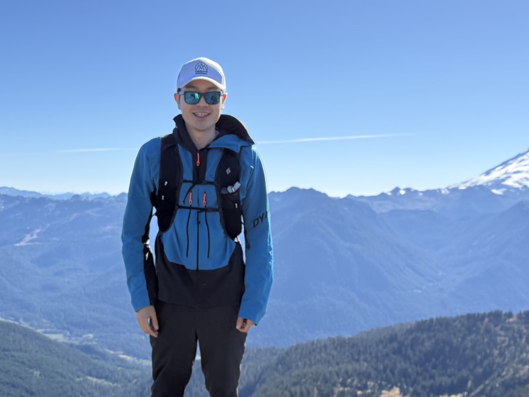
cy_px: 253
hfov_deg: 40.3
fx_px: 718
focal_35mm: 47
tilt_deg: -3.5
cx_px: 212
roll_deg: -0.2
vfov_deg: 30.7
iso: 125
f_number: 1.78
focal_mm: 6.76
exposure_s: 1/2611
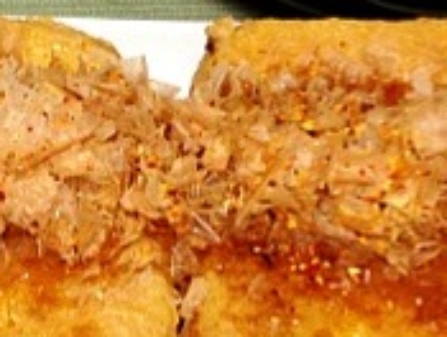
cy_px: 240
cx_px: -5
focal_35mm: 128
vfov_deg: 11.6
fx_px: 1656
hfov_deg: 15.1
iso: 160
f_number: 2.4
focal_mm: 4.28
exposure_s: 1/20
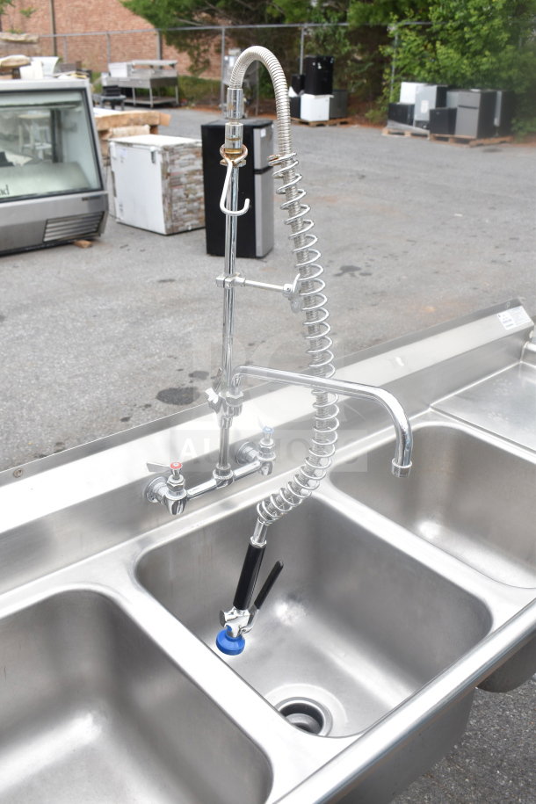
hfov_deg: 40.0
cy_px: 402
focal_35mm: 33
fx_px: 737
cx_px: 268
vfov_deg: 57.2
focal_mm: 22
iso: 200
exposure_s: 1/125
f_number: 5.6
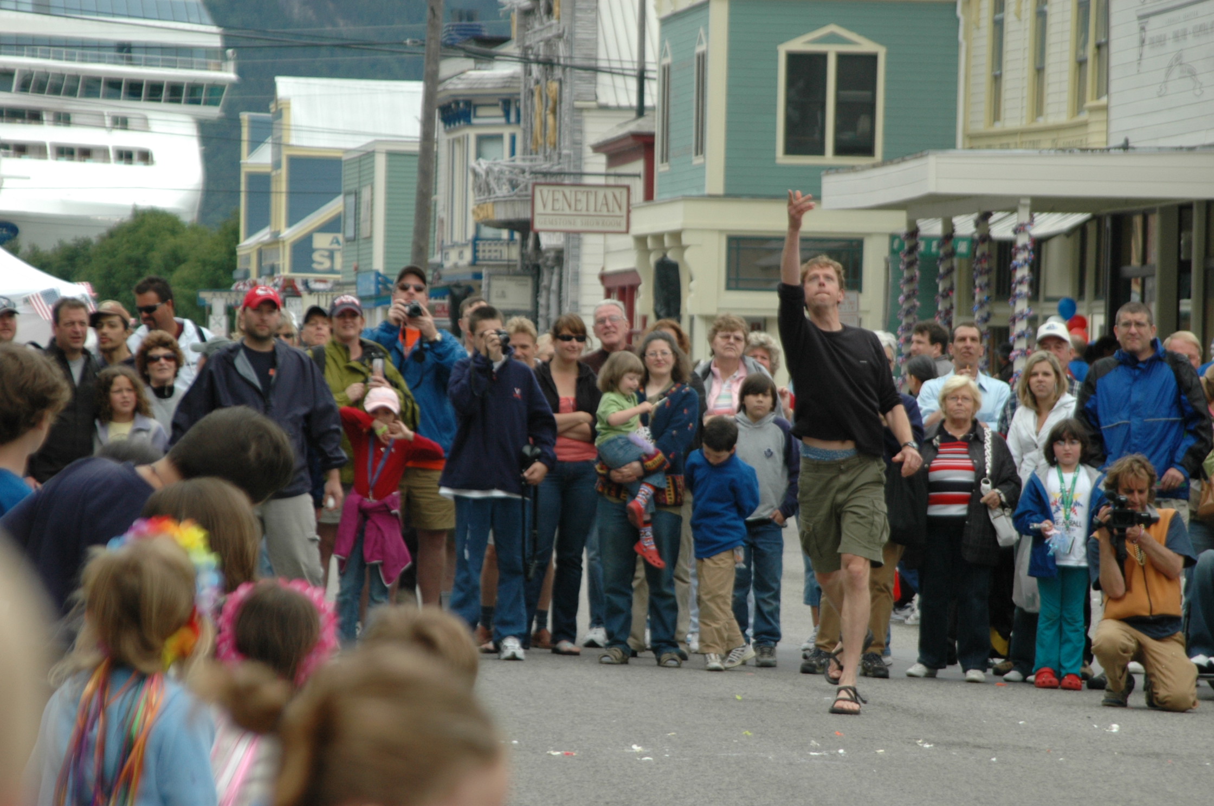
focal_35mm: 210
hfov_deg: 9.8
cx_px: 607
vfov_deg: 6.5
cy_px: 403
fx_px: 7073
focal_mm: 140
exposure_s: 1/500
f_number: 6
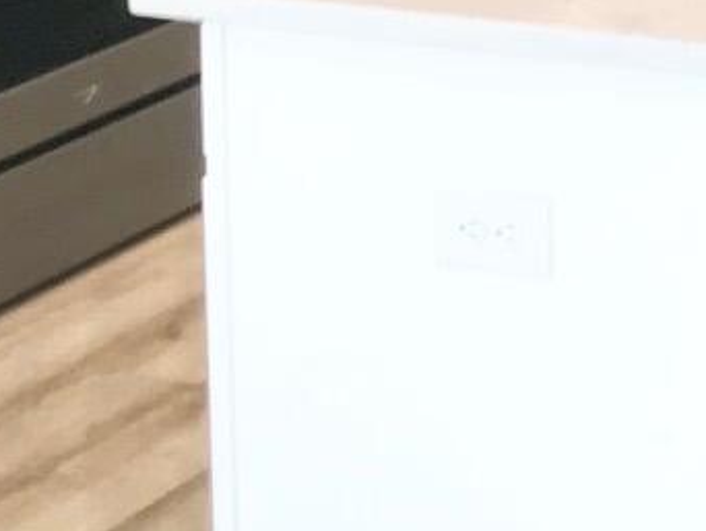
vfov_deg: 8.8
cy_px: -231
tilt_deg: -11.3
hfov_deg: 11.4
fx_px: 3368
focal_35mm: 165
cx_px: 1111
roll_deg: -1.2
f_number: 1.8
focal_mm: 3.99
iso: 32
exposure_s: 1/60
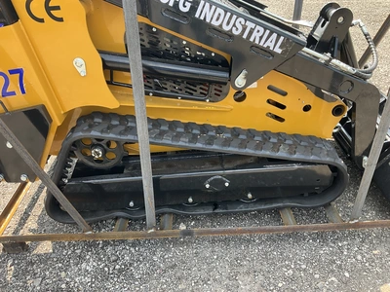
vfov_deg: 48.2
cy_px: 146
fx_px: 327
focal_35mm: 29
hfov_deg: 61.7
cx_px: 195
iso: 20
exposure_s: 1/141
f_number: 1.8
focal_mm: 3
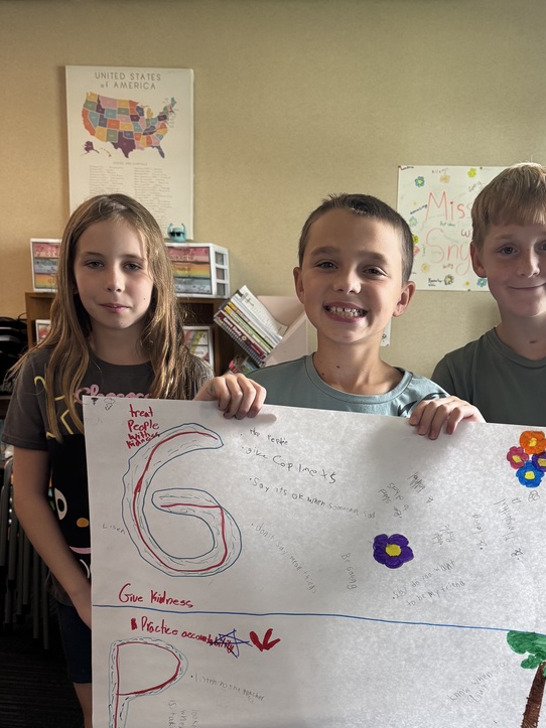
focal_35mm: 34
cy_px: 471
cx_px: 348
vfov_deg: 53.1
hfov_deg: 41.4
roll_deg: -1.0
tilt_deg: -12.8
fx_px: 715
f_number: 1.78
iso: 200
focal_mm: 6.76
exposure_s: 1/75
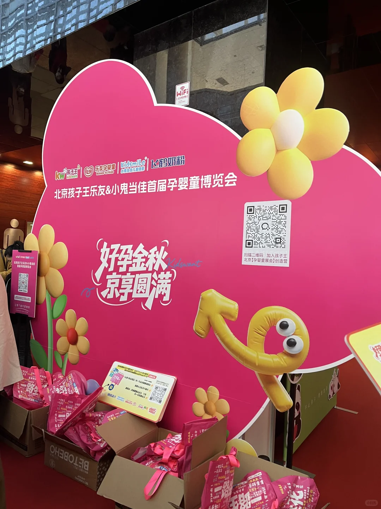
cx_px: 190
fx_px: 382
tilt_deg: +0.4
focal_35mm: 26
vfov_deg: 67.3
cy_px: 254
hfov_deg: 53.1
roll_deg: -2.6
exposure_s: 1/50
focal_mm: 5.1
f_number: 1.6
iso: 100
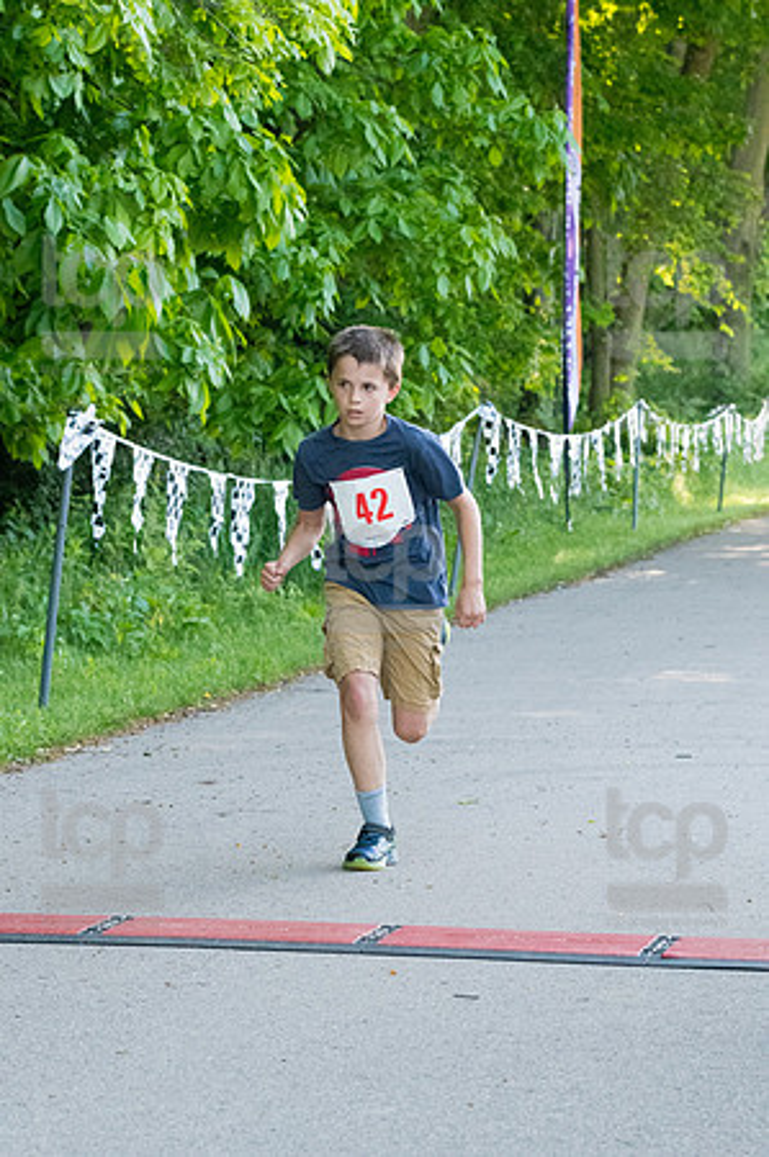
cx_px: 384
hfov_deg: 11.1
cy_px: 578
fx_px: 3950
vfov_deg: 16.7
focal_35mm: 123
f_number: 5.6
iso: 4000
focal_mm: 82
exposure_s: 1/1600
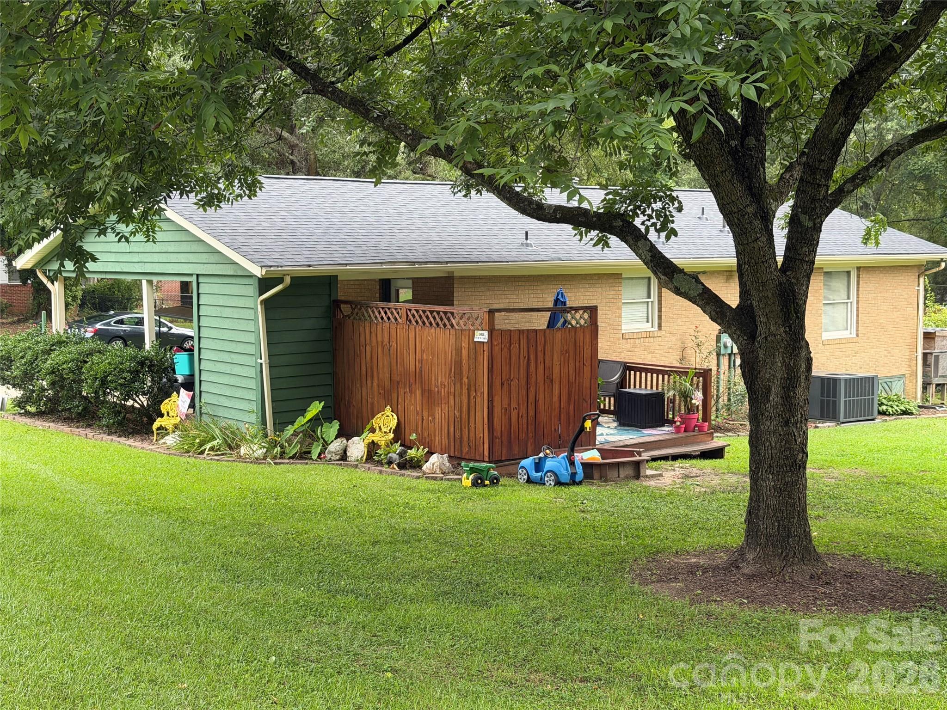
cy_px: 355
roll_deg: +2.6
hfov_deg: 39.7
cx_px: 474
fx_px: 1313
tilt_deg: -1.0
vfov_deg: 30.3
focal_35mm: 48
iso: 50
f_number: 1.78
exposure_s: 1/121
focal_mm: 6.76
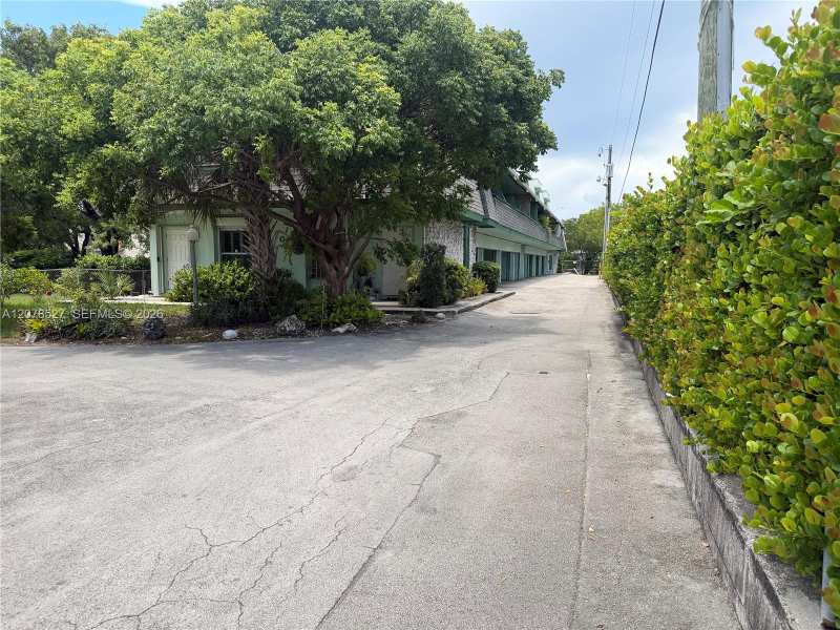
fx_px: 582
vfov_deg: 56.8
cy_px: 315
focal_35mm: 24
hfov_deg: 71.6
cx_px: 420
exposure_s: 1/2053
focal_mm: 6.76
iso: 80
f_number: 1.78
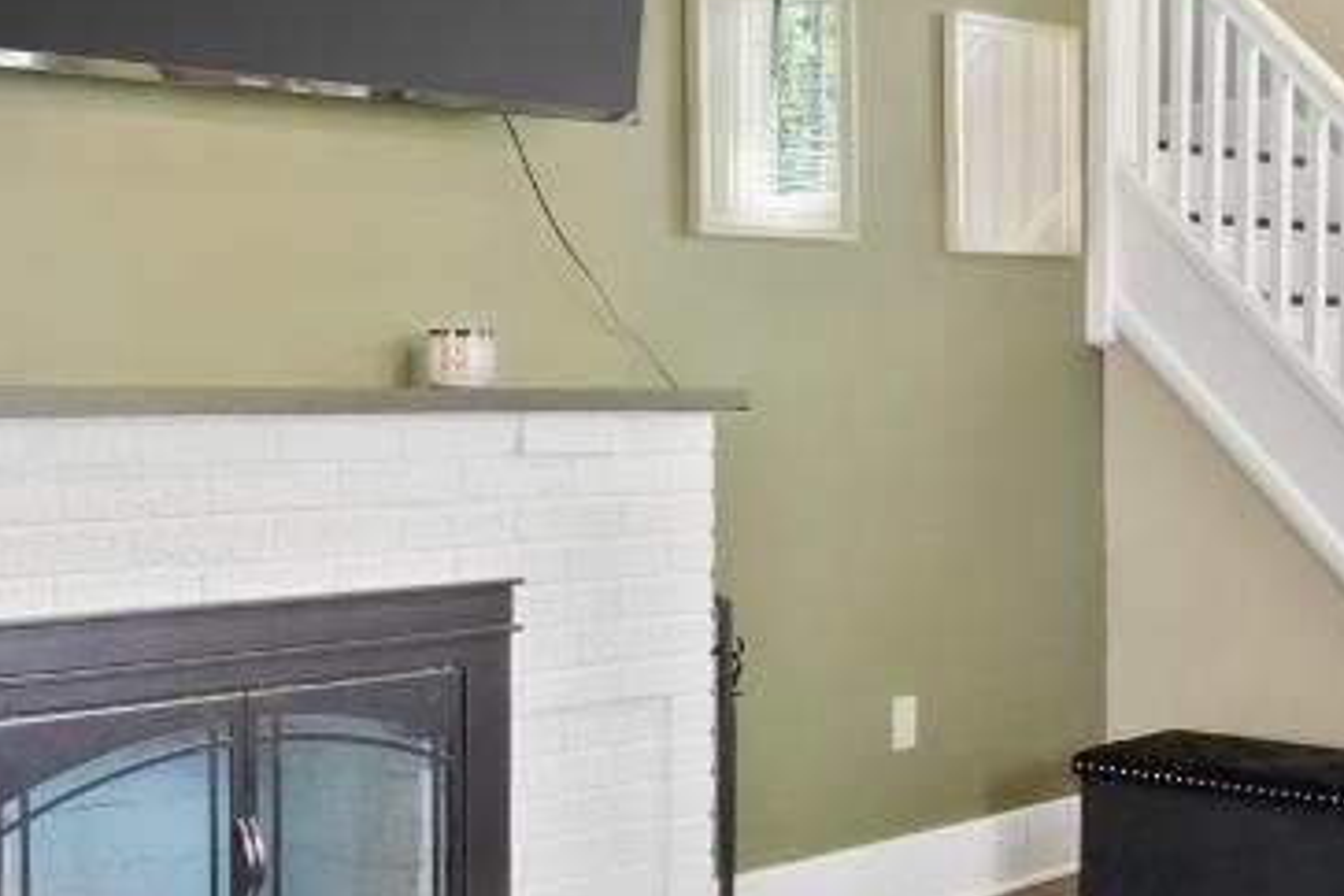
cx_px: 1174
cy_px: 385
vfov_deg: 21.9
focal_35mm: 62
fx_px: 2314
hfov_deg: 31.1
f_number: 8
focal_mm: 10
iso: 400
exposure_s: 1/2.5
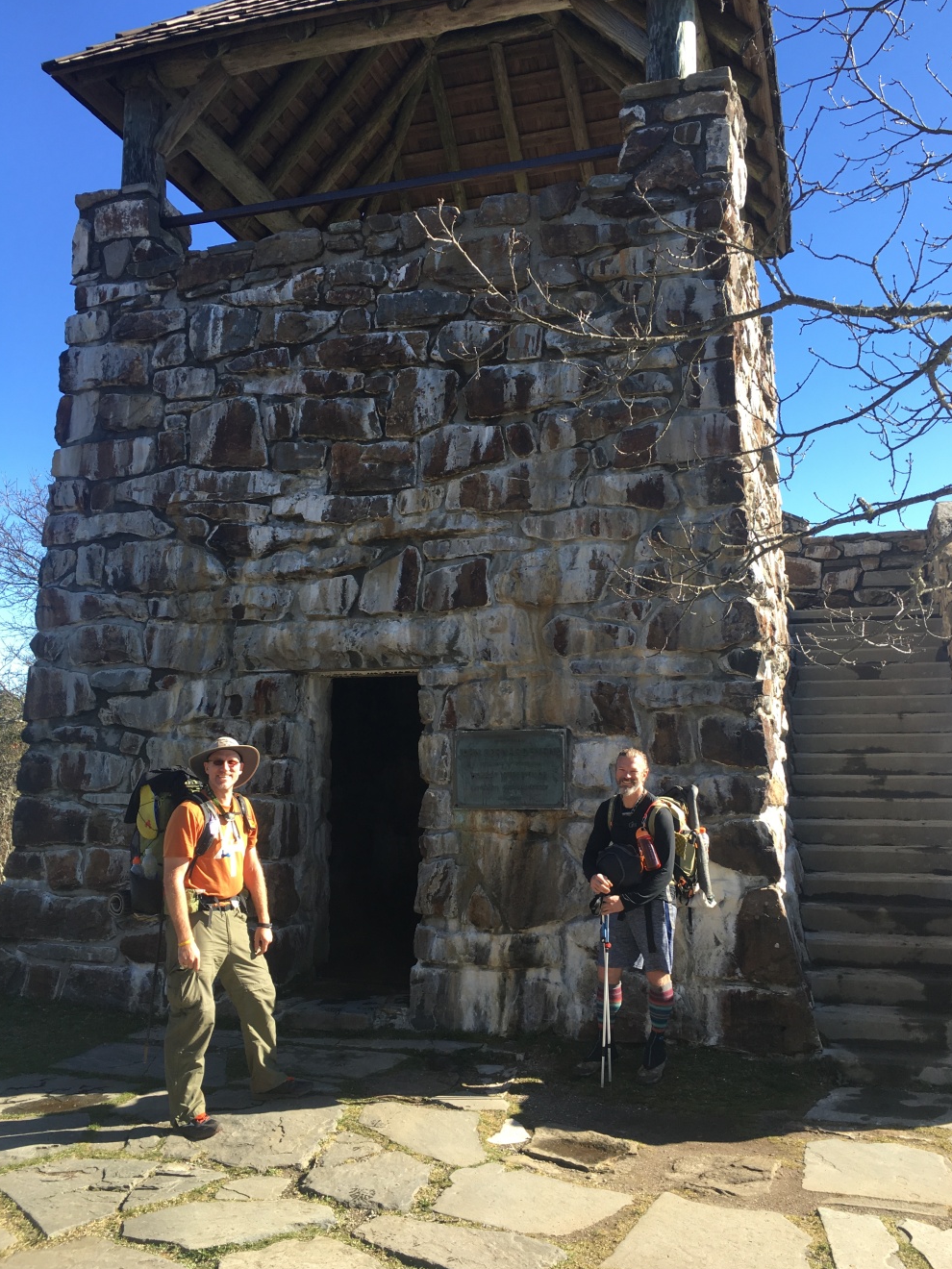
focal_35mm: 30
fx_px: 1100
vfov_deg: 60.0
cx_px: 479
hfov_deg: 46.8
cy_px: 628
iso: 25
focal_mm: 4.15
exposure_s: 1/422
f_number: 2.2
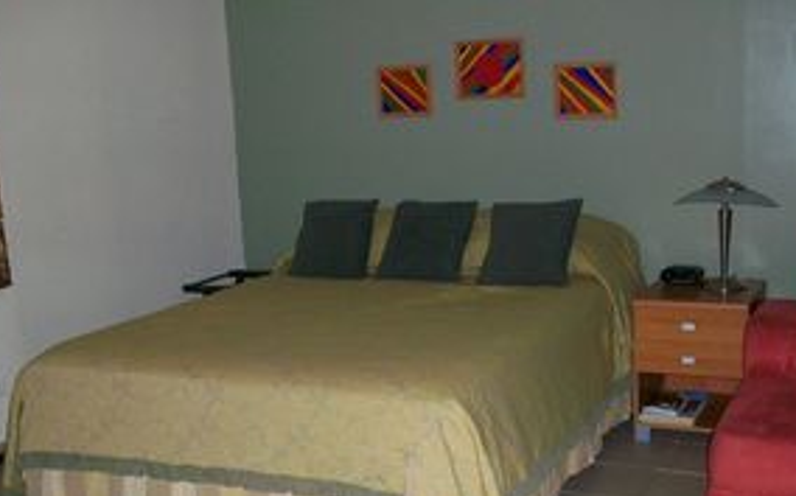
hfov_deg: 45.2
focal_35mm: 44
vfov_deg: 29.1
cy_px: 294
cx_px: 448
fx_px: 954
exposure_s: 1/60
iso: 160
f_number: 2.8
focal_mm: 5.7
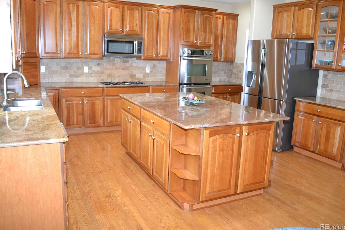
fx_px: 278
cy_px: 108
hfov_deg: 63.7
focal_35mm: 29
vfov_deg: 44.9
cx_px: 172
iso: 1100
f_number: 3.5
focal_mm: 18
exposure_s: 1/60
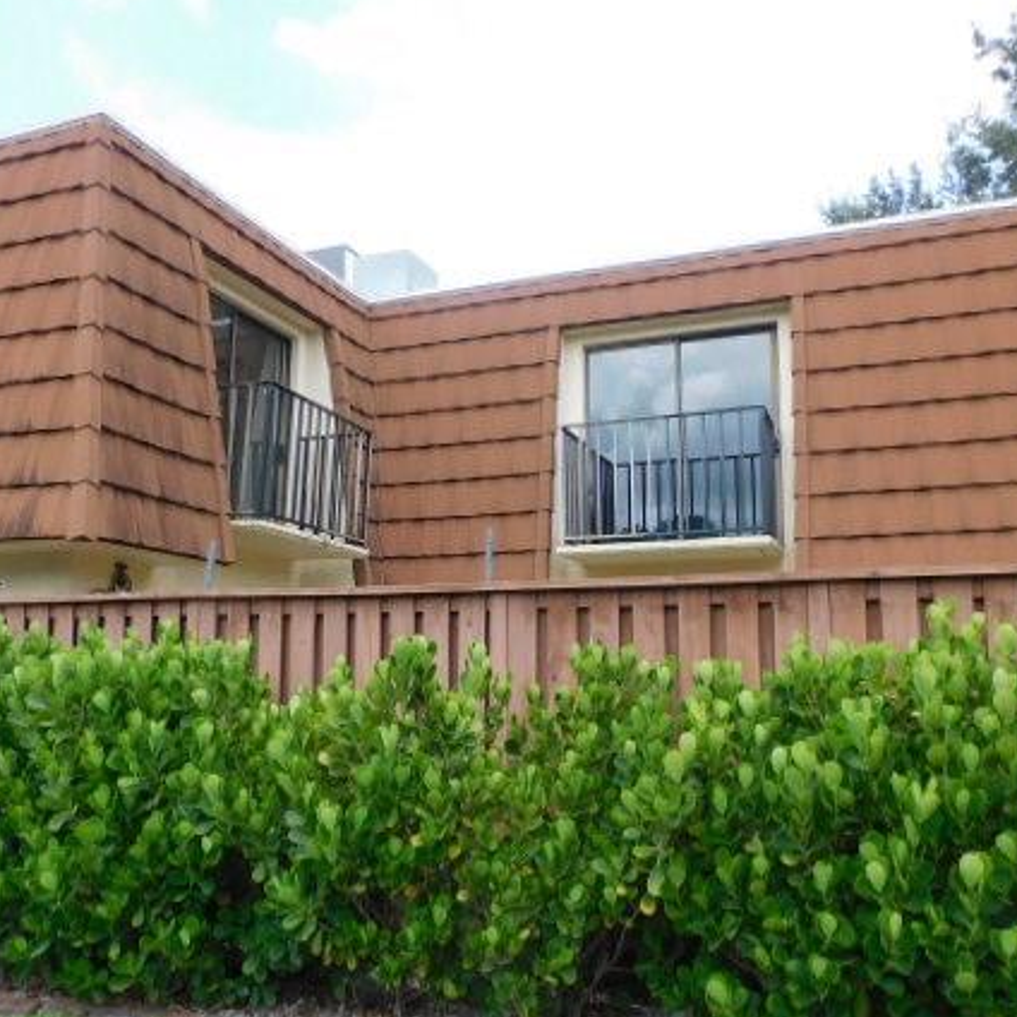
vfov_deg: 51.1
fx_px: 1064
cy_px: 537
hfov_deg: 50.9
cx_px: 434
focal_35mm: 32
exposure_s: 1/400
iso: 125
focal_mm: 4.3
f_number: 3.3
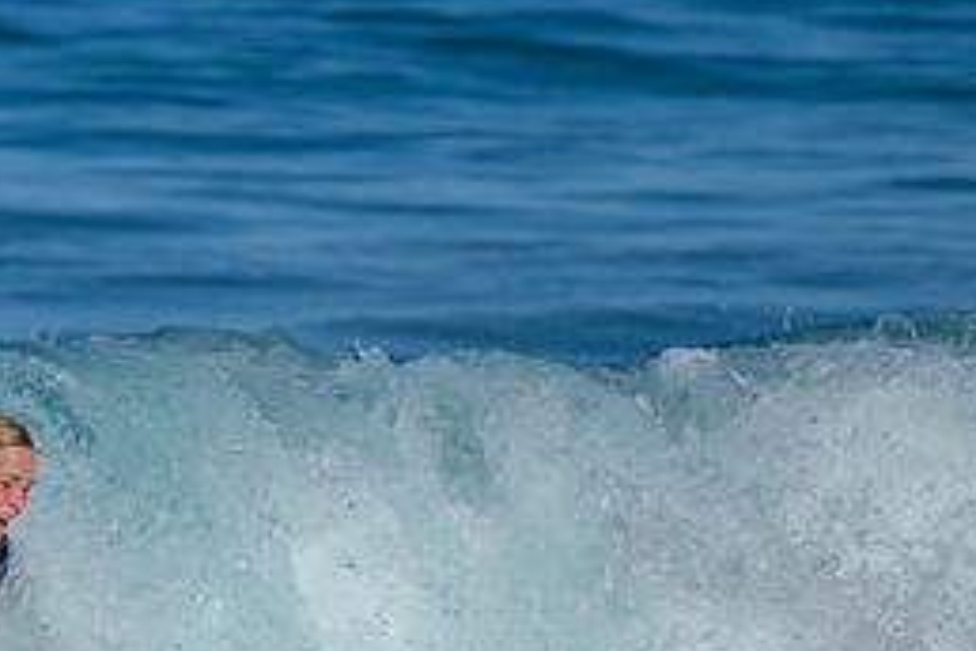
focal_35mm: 2077
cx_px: -151
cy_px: 593
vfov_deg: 0.7
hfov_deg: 1.0
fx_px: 56305
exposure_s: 1/2000
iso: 180
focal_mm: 800
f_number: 8
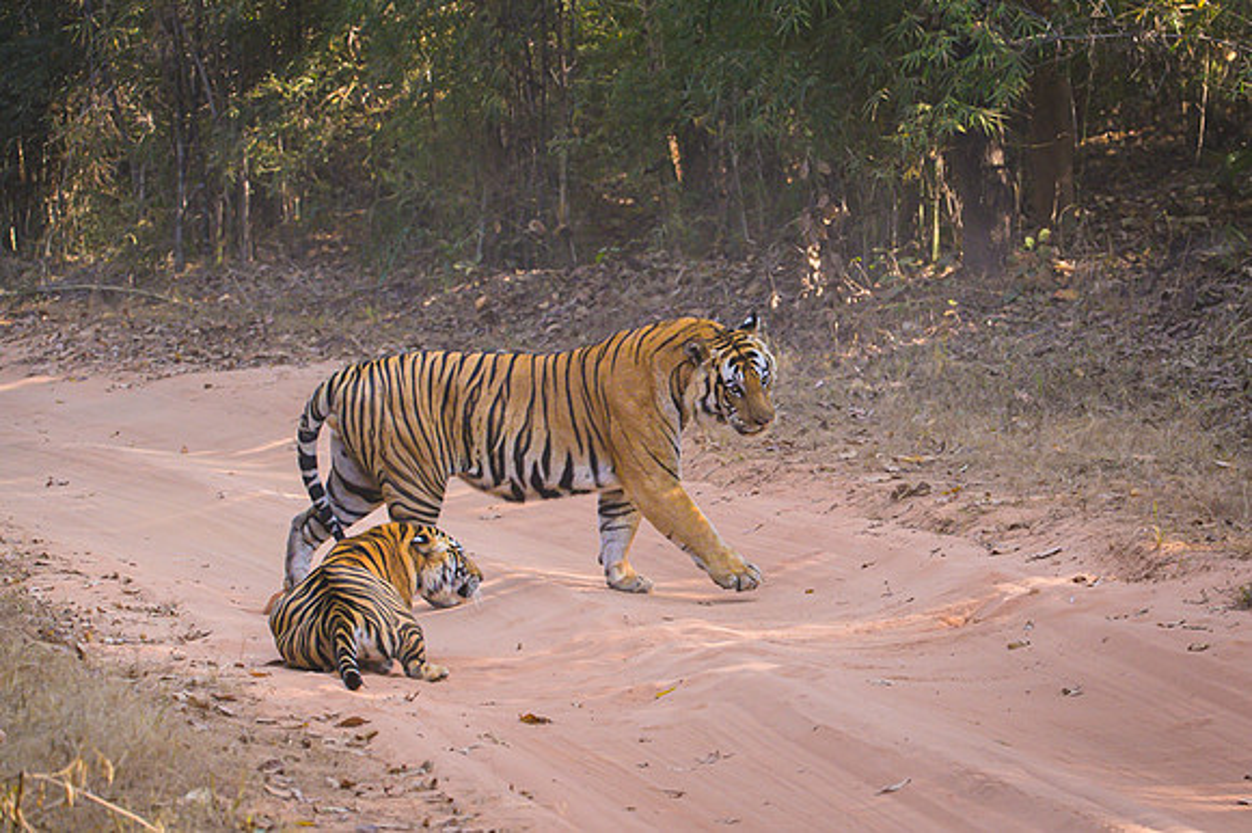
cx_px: 698
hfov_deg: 10.1
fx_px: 7049
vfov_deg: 6.8
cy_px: 456
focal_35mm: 203
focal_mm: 180
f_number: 6.3
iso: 6400
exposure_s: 1/1600
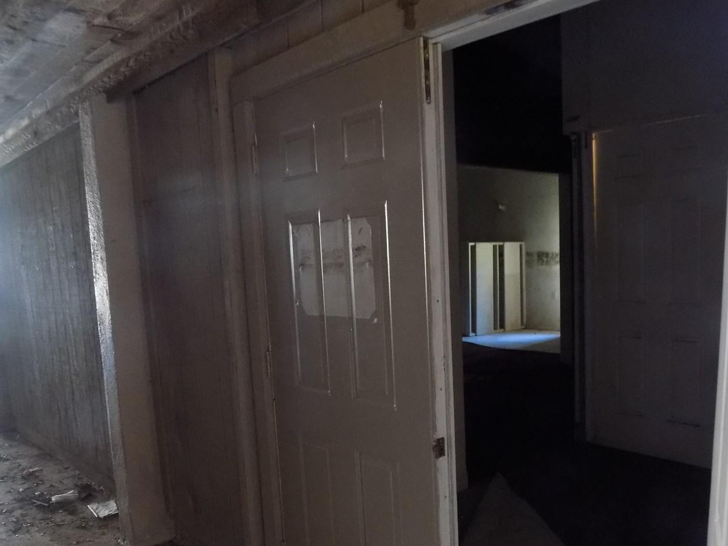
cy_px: 332
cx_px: 424
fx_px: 652
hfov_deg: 58.0
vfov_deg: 45.2
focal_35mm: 31
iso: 400
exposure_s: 1/15
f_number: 3.1
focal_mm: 4
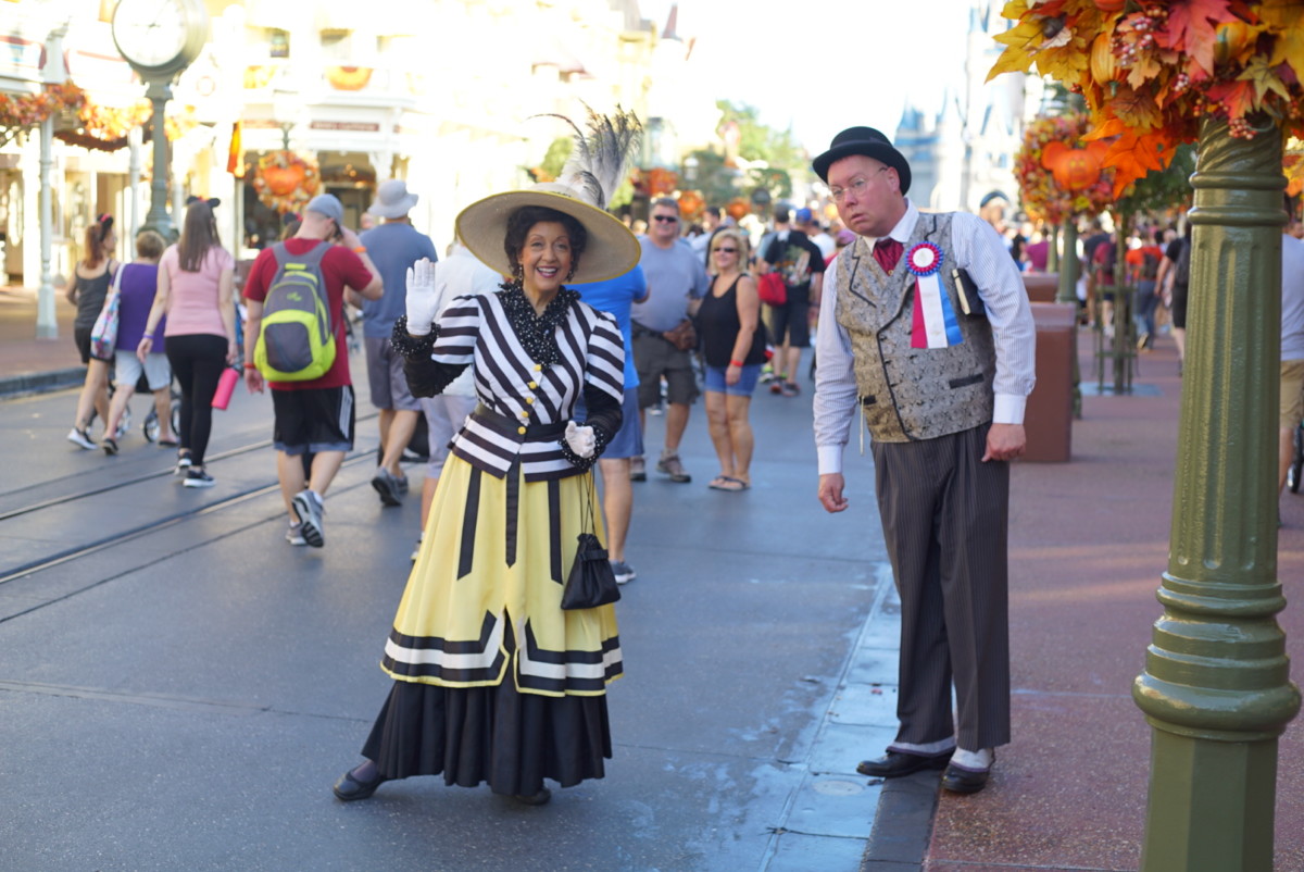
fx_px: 1812
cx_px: 652
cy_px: 436
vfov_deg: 27.0
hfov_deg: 39.6
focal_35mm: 50
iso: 125
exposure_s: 1/160
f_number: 4
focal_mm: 50
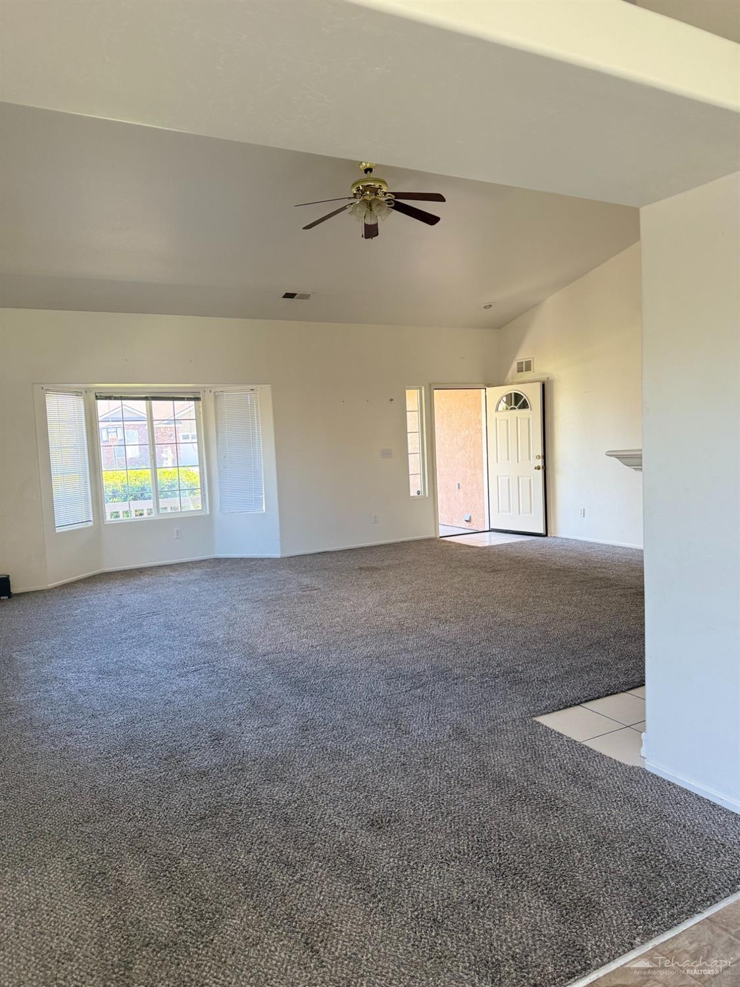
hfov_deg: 56.8
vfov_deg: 71.6
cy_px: 494
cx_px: 370
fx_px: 684
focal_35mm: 24
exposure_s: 1/180
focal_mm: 6.76
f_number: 1.78
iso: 160
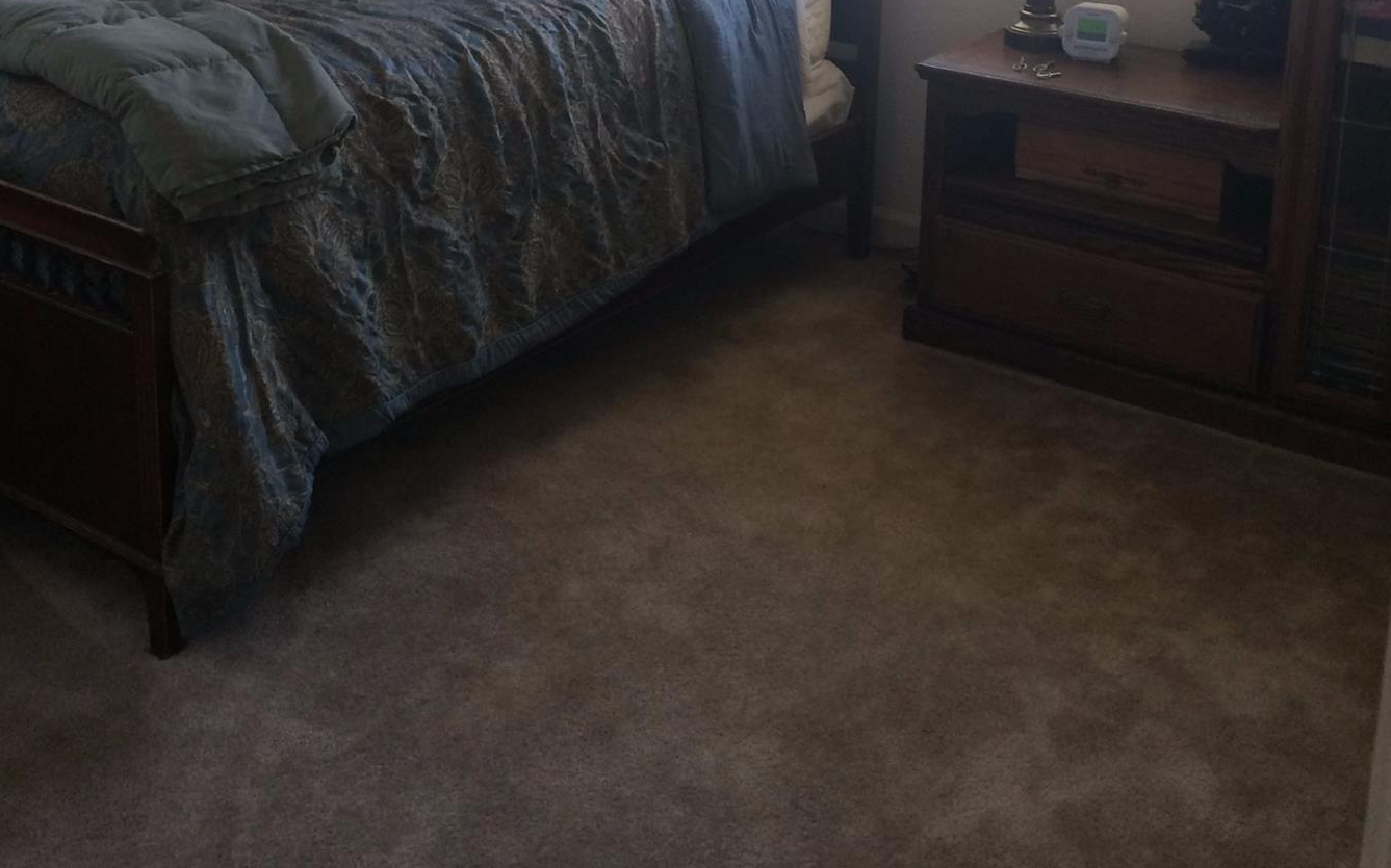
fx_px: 1743
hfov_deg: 43.5
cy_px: 46
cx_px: 644
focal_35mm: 46
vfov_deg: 26.8
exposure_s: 1/30
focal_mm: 4.15
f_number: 2.2
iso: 32
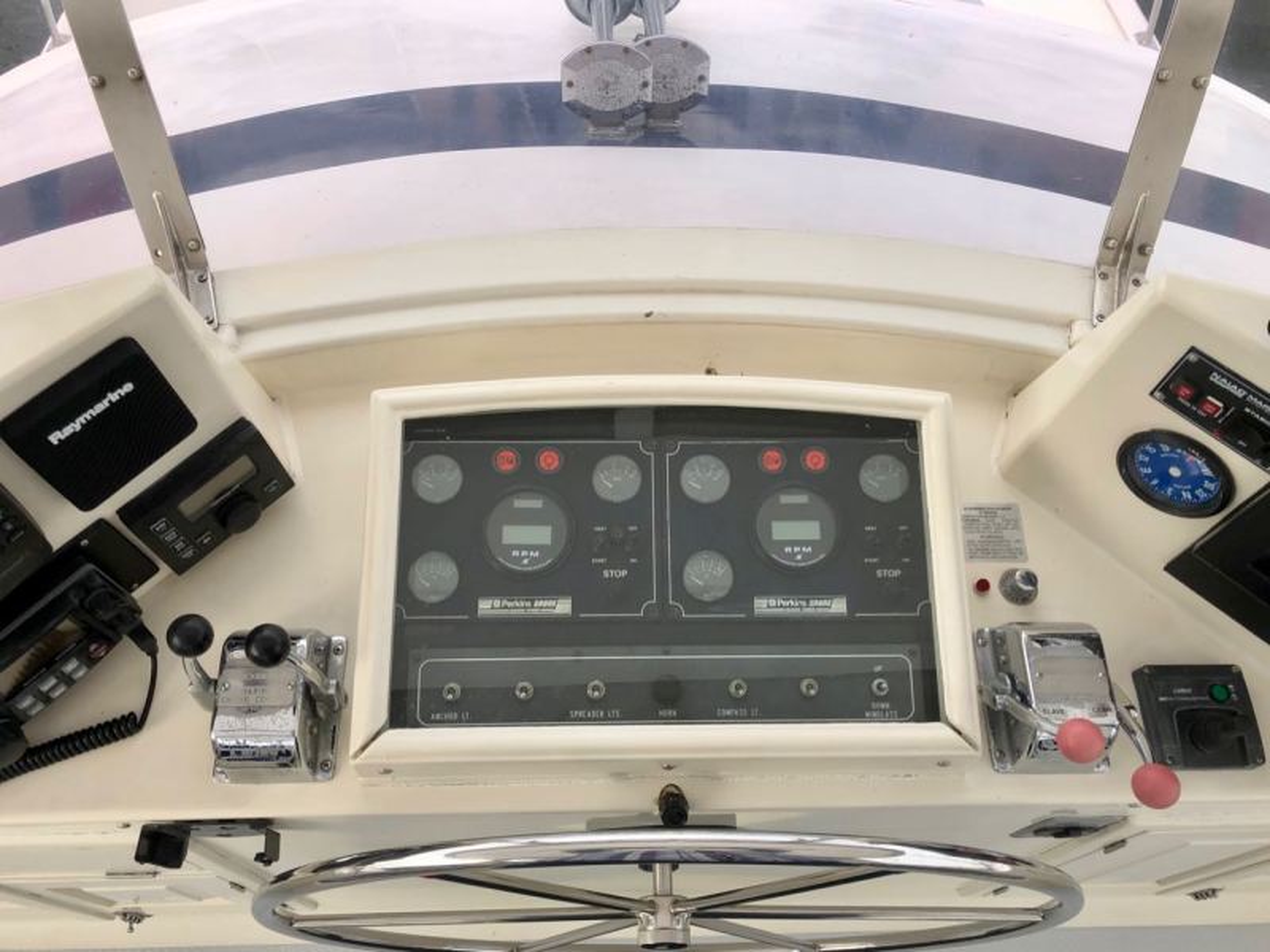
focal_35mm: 28
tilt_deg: -64.1
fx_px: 1027
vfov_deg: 49.7
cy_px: 476
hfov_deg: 63.4
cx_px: 635
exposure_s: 1/428
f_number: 1.8
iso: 20
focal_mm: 3.99
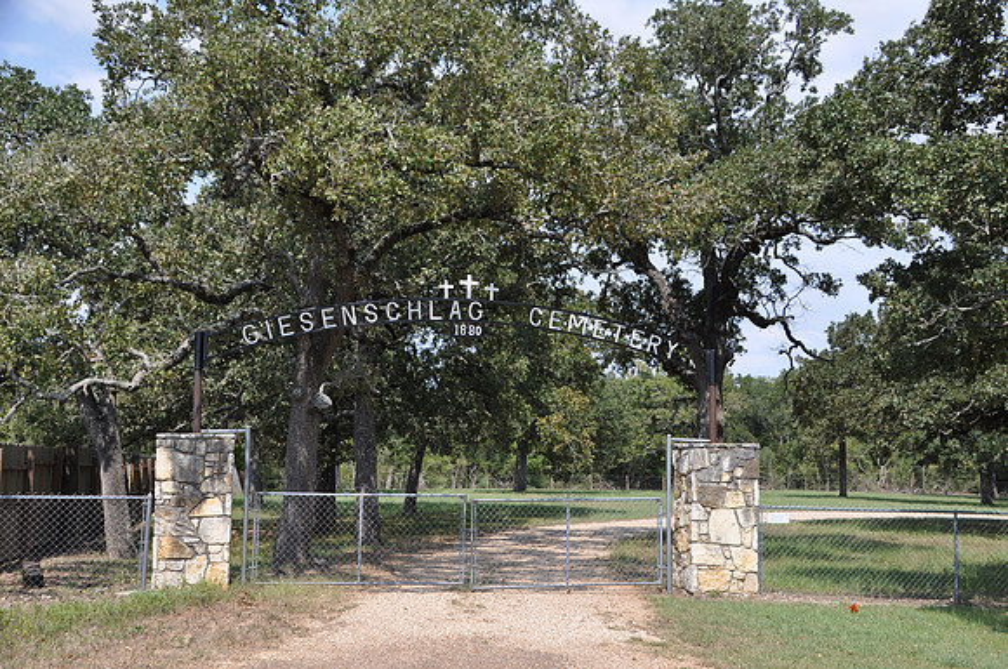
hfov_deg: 41.2
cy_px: 334
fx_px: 1342
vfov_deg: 28.0
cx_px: 504
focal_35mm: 48
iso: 200
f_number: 8
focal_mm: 32
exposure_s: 1/250
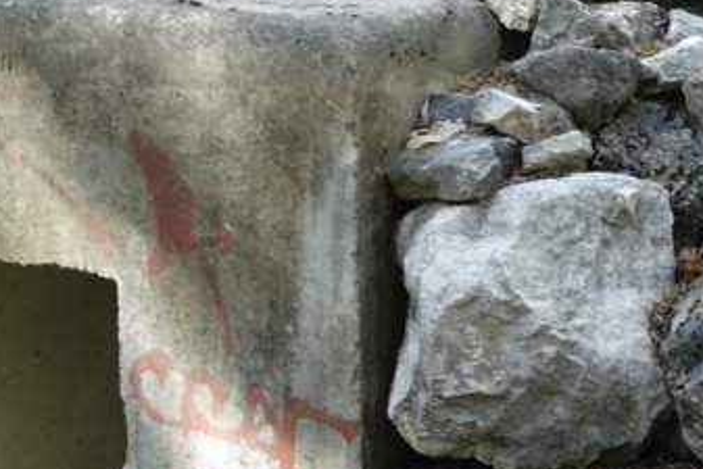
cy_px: 225
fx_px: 3184
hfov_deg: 12.6
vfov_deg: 8.4
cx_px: 240
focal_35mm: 163
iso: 400
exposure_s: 1/30
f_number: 8
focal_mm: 12.56
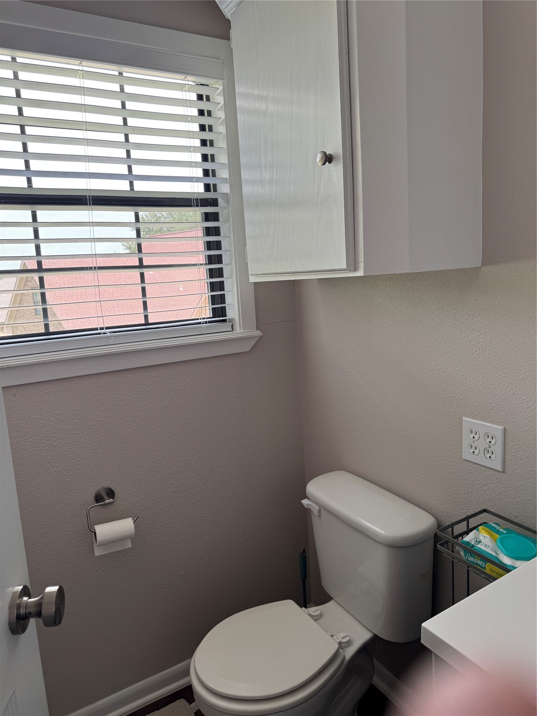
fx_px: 496
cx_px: 268
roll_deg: +3.7
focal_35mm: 24
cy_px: 358
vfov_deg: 71.6
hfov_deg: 56.8
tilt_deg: -9.2
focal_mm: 6.76
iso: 50
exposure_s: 1/135
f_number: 1.78
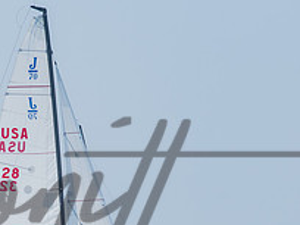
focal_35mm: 533
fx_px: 4619
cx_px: -21
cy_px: 189
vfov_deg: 2.8
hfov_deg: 3.7
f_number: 8
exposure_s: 1/1250
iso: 400
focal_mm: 130
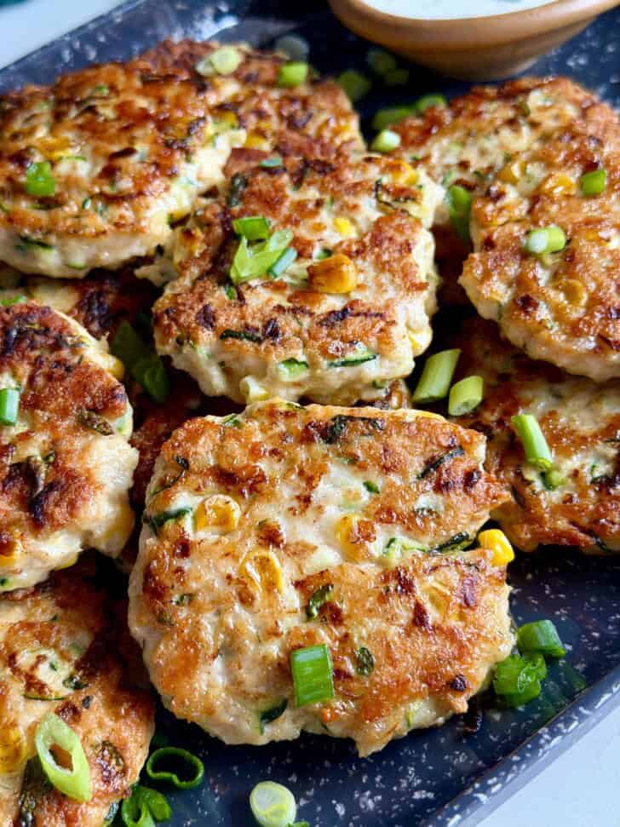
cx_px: 310
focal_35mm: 48
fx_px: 1147
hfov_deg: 30.3
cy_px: 414
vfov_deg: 39.7
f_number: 1.8
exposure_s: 1/63
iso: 100
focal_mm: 6.8
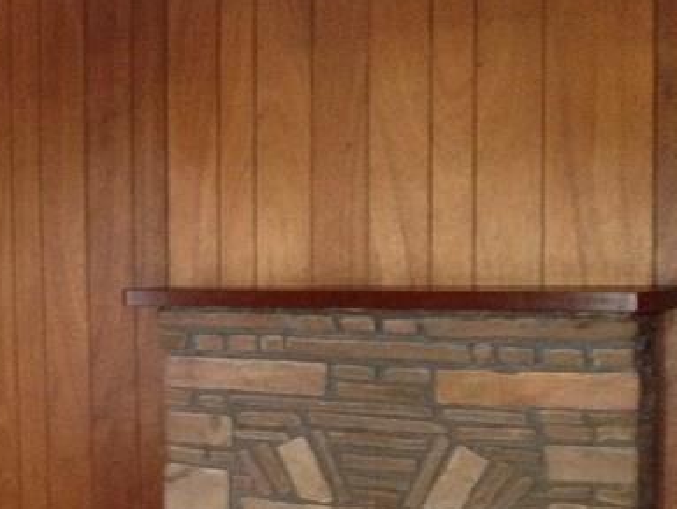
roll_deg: +1.7
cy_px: 349
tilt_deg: -1.9
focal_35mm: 93
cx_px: -167
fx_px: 1819
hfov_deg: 19.6
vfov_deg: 15.9
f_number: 2.4
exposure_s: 1/17
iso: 400
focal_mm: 4.28
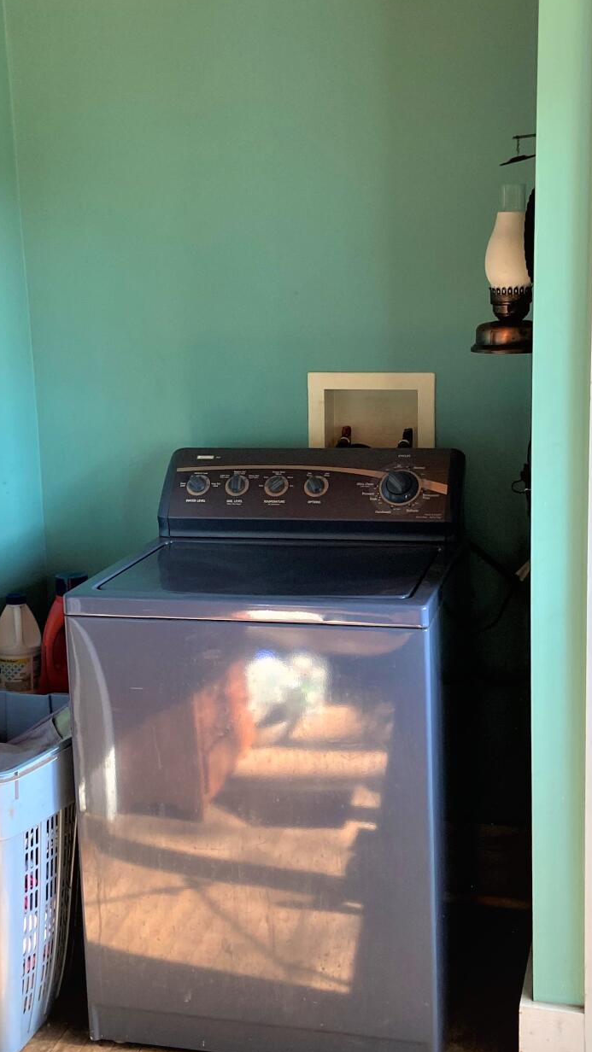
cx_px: 264
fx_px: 1284
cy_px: 516
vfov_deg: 44.6
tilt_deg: -9.9
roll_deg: +2.0
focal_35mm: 46
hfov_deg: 26.0
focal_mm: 4.25
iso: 125
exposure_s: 1/106
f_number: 1.8
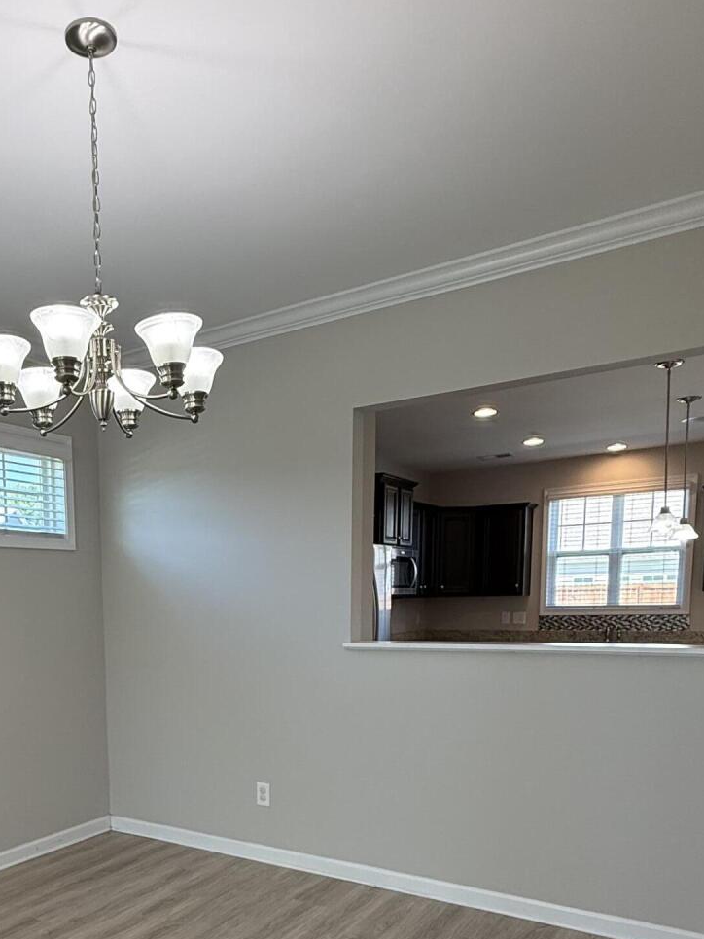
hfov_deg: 46.2
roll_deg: +0.9
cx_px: 163
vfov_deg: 58.5
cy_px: 705
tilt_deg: -6.7
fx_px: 787
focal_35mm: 29
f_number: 2.2
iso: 125
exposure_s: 1/120
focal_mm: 2.22
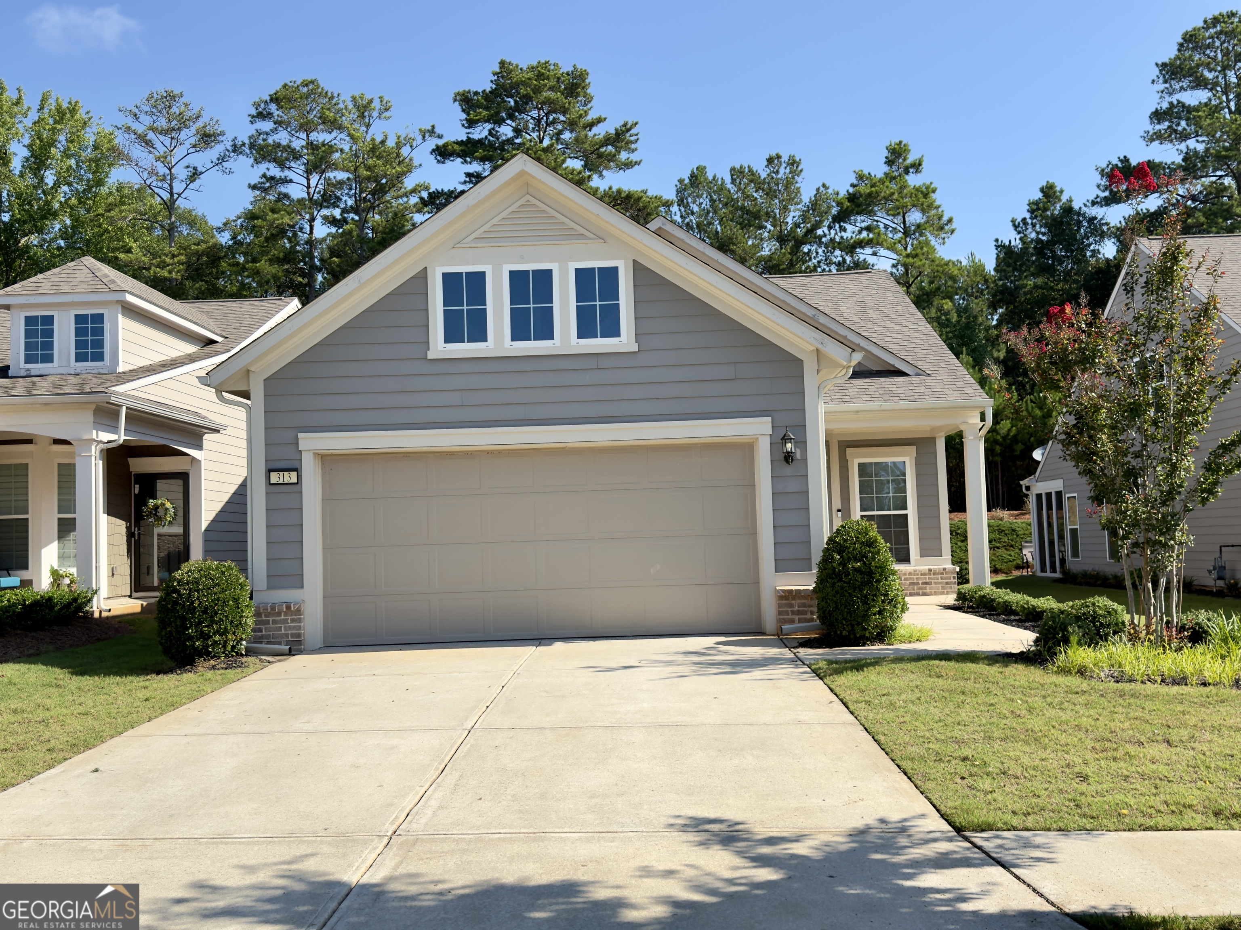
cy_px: 465
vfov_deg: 38.7
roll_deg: +2.1
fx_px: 1326
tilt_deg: +4.0
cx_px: 620
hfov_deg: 50.1
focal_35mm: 37
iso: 64
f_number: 1.78
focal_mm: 6.76
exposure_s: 1/4098
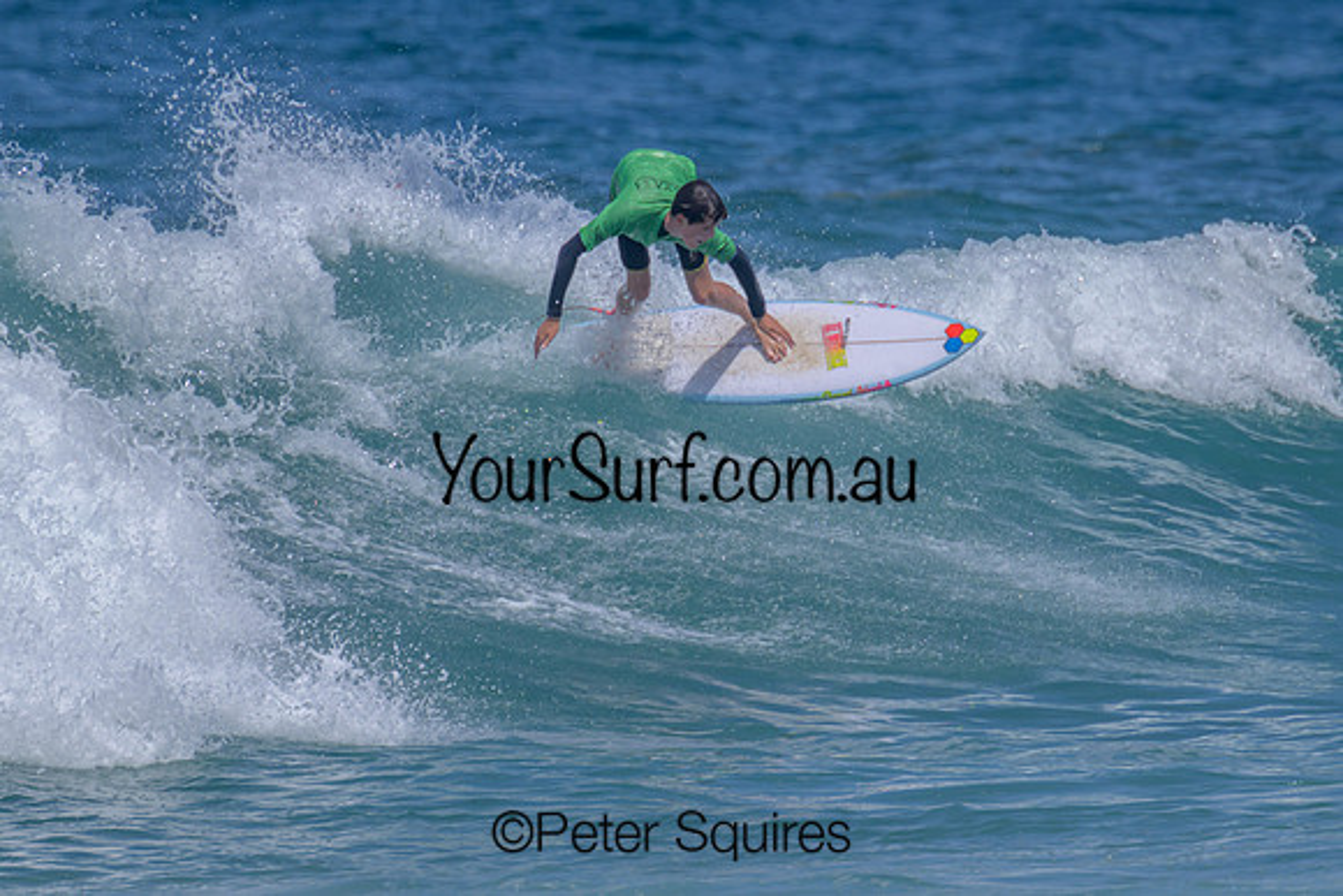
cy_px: 373
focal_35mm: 1081
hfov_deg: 1.9
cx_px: 852
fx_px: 40319
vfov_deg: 1.3
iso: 560
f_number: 11
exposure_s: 1/2000
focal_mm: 800
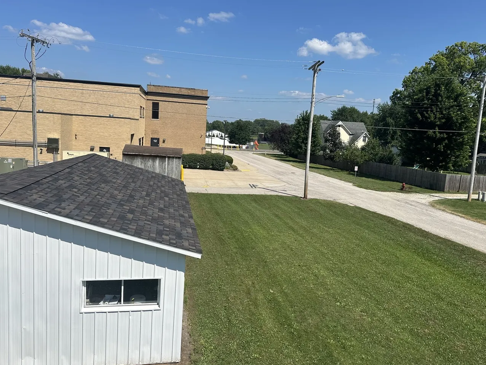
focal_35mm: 27
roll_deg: -3.6
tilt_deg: -5.8
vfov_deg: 51.3
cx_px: 244
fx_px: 379
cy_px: 169
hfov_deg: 65.3
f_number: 1.78
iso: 80
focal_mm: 6.86
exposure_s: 1/7042
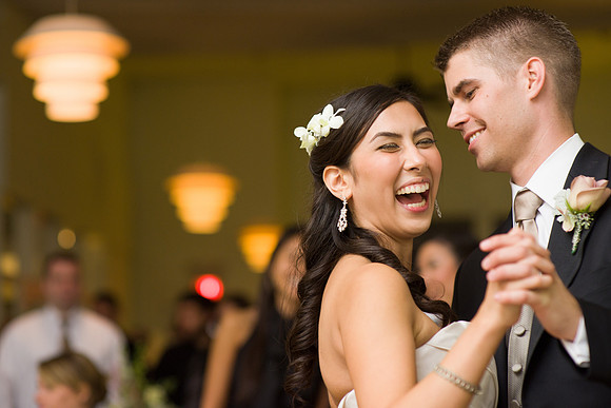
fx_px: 1443
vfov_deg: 16.1
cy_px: 204
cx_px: 306
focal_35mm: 85
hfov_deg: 23.9
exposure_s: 1/80
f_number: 2.8
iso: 400
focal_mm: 85
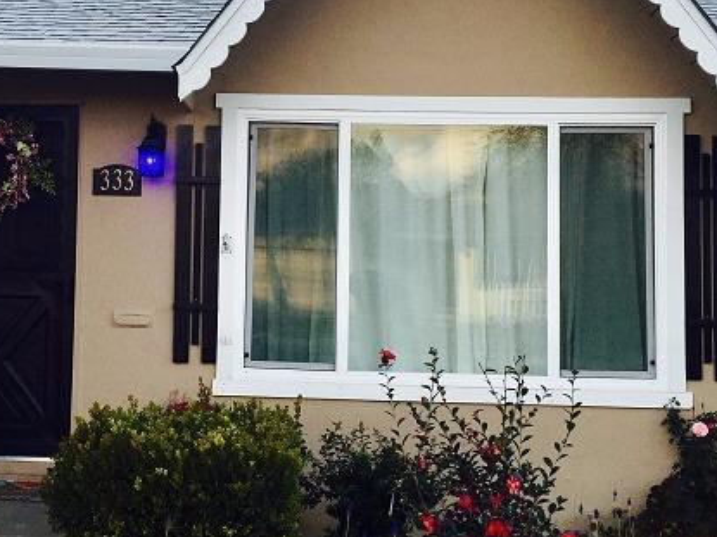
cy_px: 193
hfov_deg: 33.7
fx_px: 1180
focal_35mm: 57
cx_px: 294
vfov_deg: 25.6
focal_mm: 4.15
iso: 32
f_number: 2.2
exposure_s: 1/425
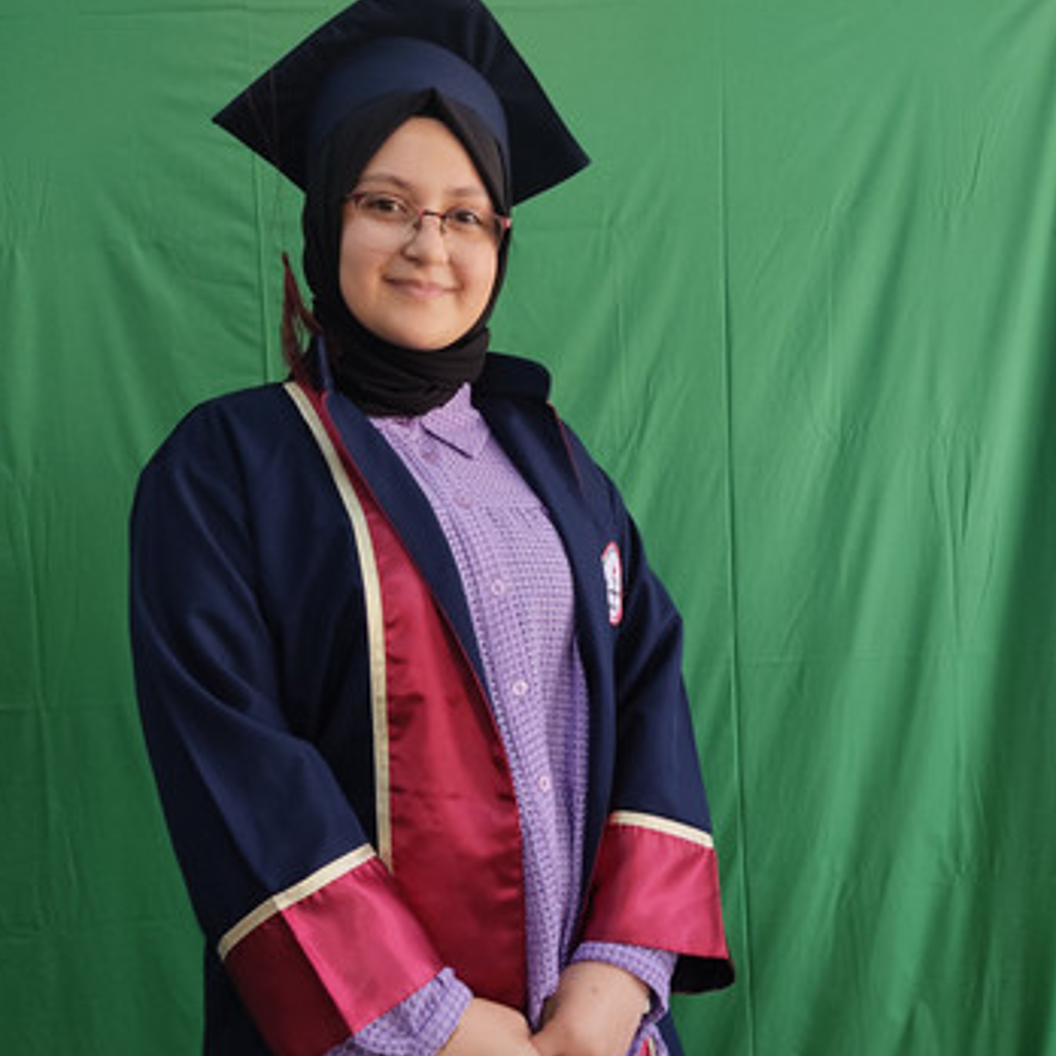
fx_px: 1139
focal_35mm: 33
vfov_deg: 49.7
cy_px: 557
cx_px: 522
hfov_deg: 49.7
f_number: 1.79
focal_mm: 4.74
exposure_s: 1/33
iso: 138
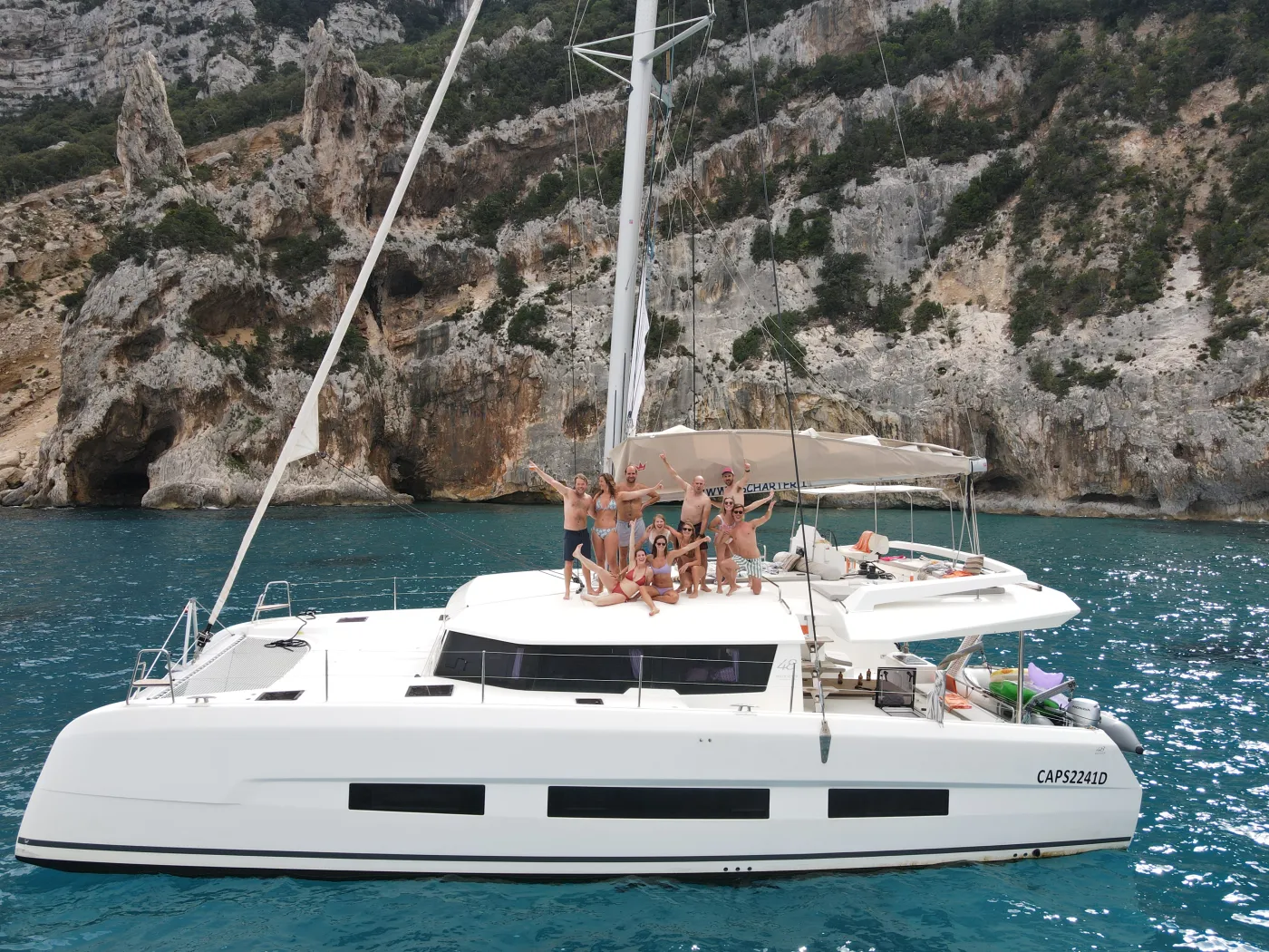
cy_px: 476
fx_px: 880
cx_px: 634
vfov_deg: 56.8
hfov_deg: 71.6
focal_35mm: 24
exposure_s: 1/250
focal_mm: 4.5
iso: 100
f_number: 2.8
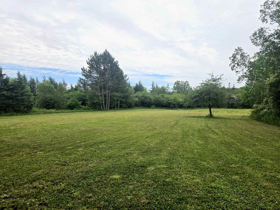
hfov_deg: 73.9
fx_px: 186
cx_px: 140
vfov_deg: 58.9
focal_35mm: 23
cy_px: 105
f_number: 1.8
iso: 25
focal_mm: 5.4
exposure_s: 1/2000
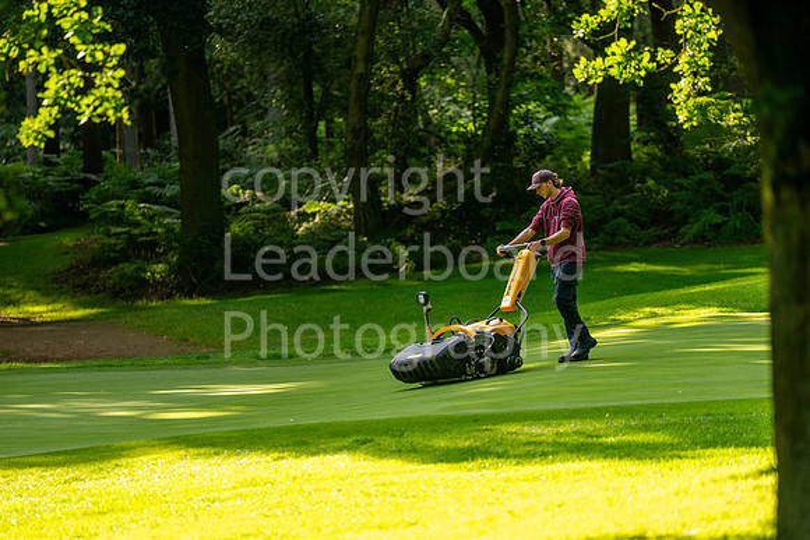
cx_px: 405
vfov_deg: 4.6
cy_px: 270
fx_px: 6751
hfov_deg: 6.9
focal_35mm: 300
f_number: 4
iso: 500
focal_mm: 300
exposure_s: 1/640
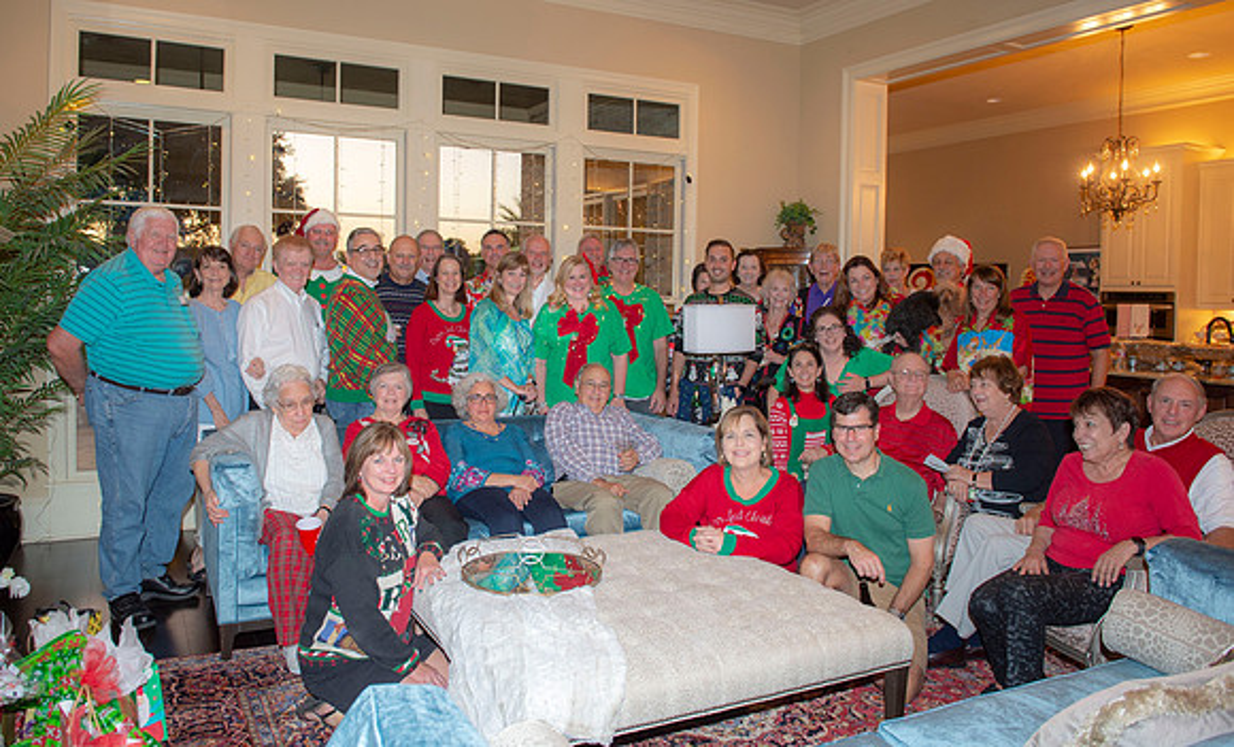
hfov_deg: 69.8
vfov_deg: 45.7
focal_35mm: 27
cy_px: 326
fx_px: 884
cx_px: 580
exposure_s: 1/60
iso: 800
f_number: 4.5
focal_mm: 24
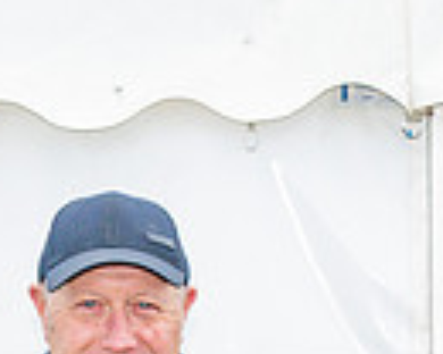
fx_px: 3330
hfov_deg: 7.6
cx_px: 315
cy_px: 756
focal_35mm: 254
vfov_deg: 5.9
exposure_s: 1/1000
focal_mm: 35
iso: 400
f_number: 5.6
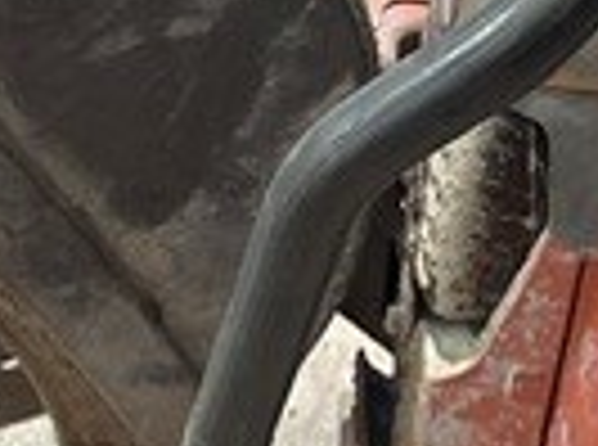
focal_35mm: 140
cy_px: 257
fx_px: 2412
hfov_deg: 14.1
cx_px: 387
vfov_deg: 10.5
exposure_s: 1/50
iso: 160
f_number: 1.8
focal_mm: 3
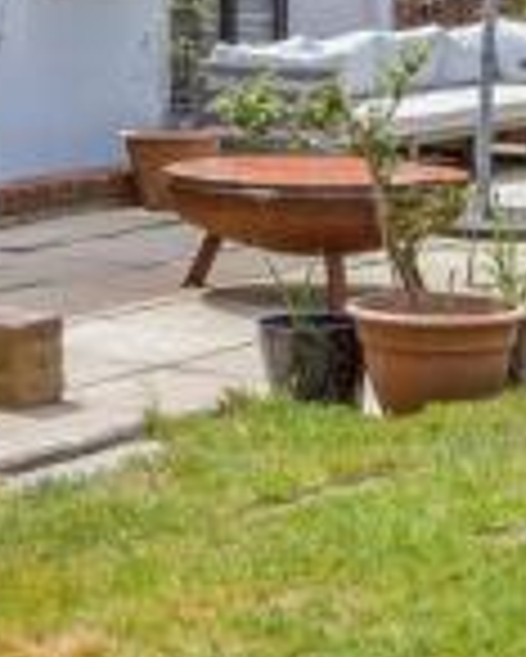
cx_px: -254
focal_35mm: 126
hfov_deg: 11.7
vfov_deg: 15.0
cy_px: 16
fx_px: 2449
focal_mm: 20
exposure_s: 1/400
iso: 200
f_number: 8
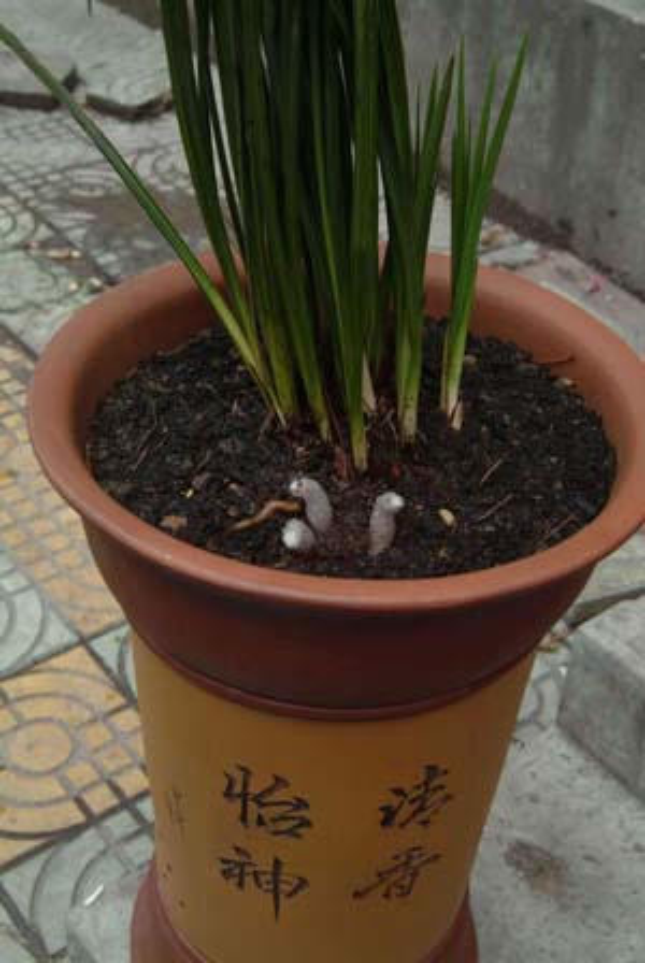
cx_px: 322
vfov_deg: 39.9
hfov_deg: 27.3
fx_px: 1326
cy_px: 482
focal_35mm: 50
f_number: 8
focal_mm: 33
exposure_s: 1/60
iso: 160
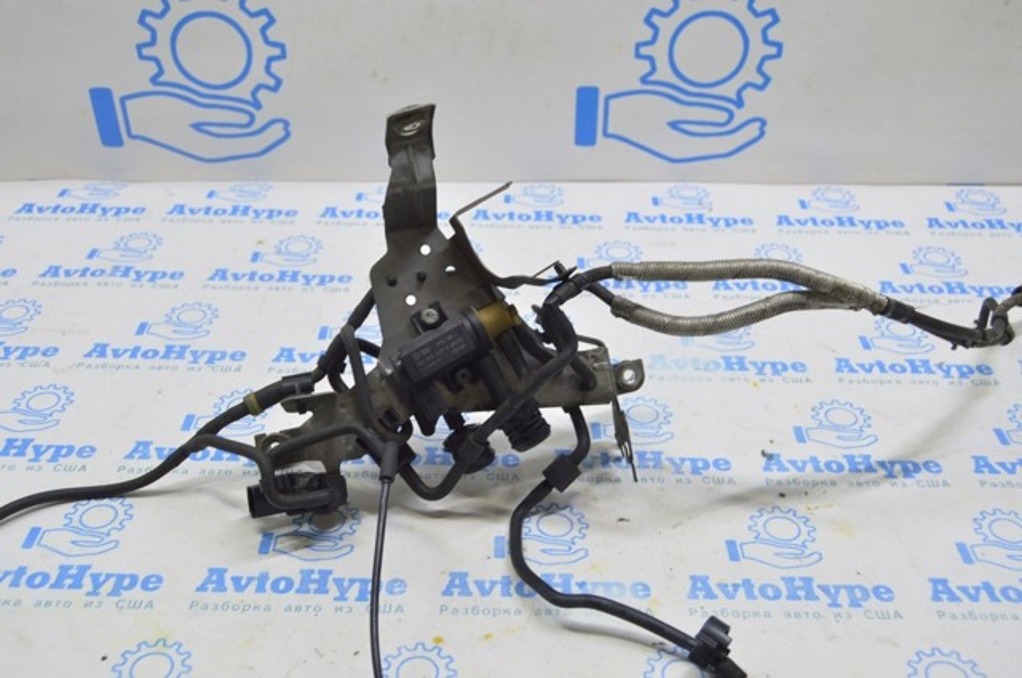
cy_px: 339
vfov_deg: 34.1
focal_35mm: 39
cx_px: 511
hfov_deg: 49.6
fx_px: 1106
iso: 400
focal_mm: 26
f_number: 5.6
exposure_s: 1/20
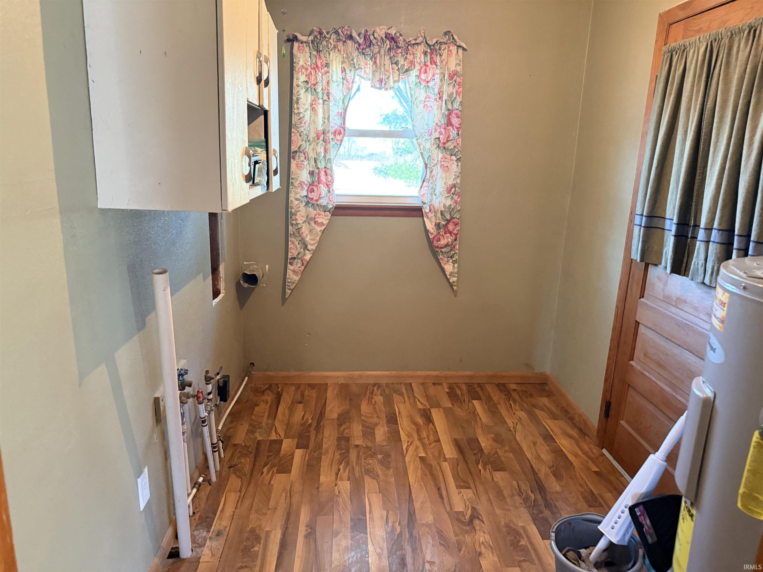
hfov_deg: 71.6
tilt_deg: -12.1
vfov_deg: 56.8
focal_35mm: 24
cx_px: 382
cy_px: 286
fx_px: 529
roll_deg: -1.5
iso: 640
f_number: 1.78
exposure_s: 1/40
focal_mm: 6.76
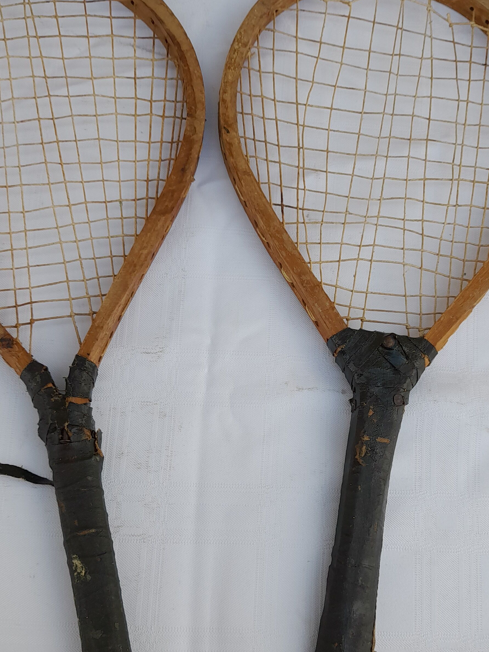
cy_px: 415
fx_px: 791
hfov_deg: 34.4
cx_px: 244
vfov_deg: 44.4
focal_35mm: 42
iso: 25
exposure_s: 1/120
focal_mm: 4.6
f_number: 2
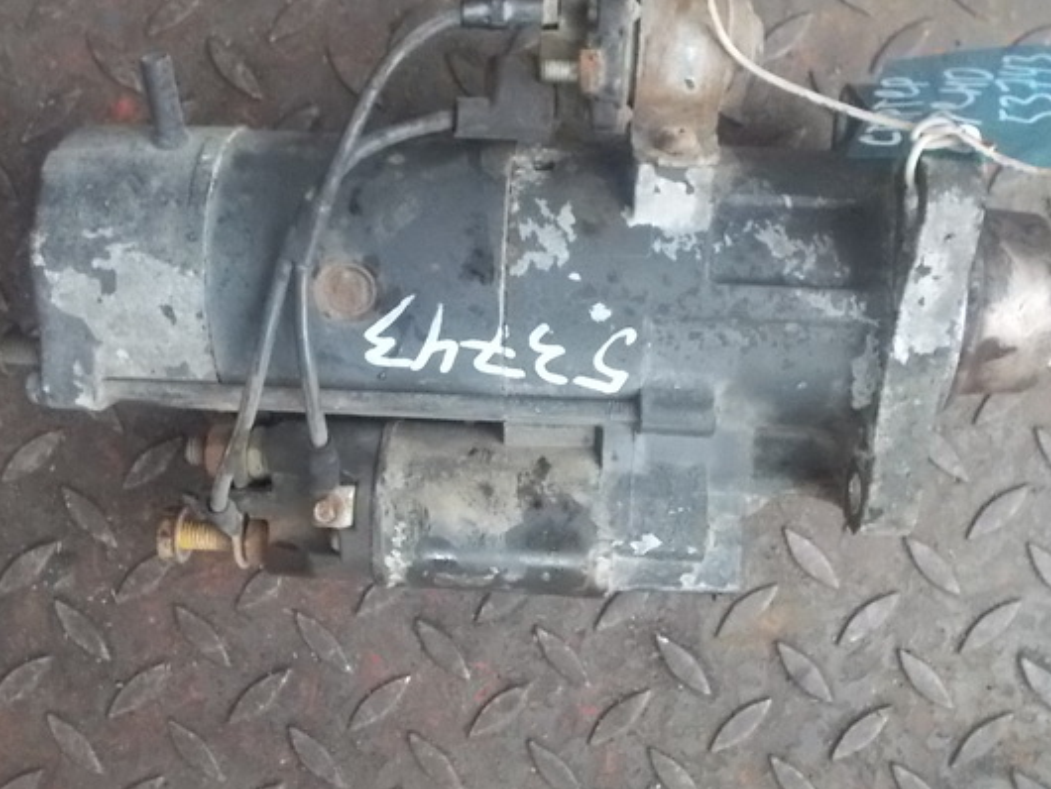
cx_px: 500
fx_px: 1063
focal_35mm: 35
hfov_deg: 52.6
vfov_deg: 40.7
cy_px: 389
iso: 800
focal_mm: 4.1
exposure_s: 1/100
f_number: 3.3
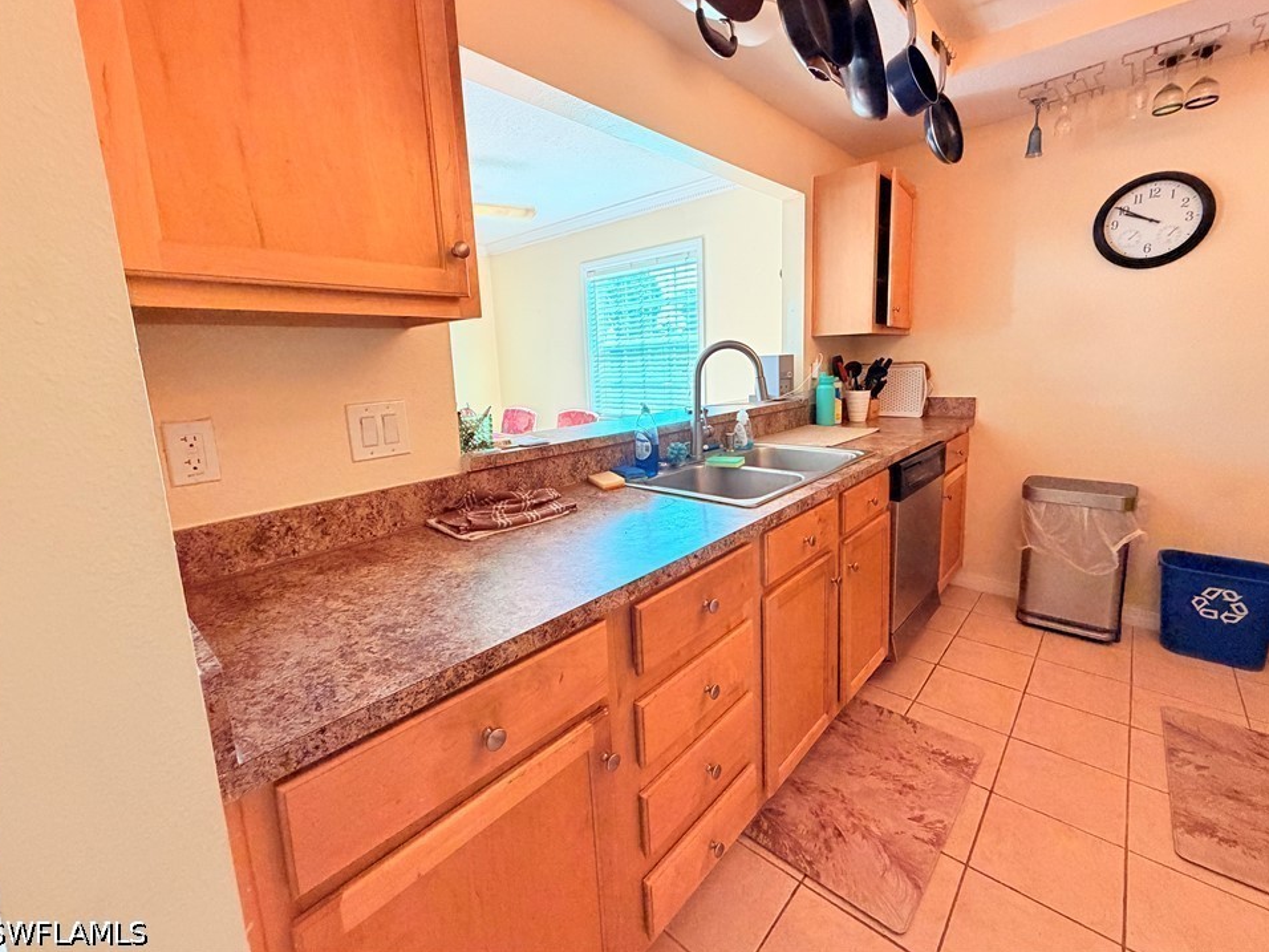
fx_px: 550
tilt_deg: -9.1
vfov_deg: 81.6
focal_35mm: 15
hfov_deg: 98.1
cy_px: 445
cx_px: 660
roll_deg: +2.7
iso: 320
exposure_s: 1/60
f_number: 2.2
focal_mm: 2.22
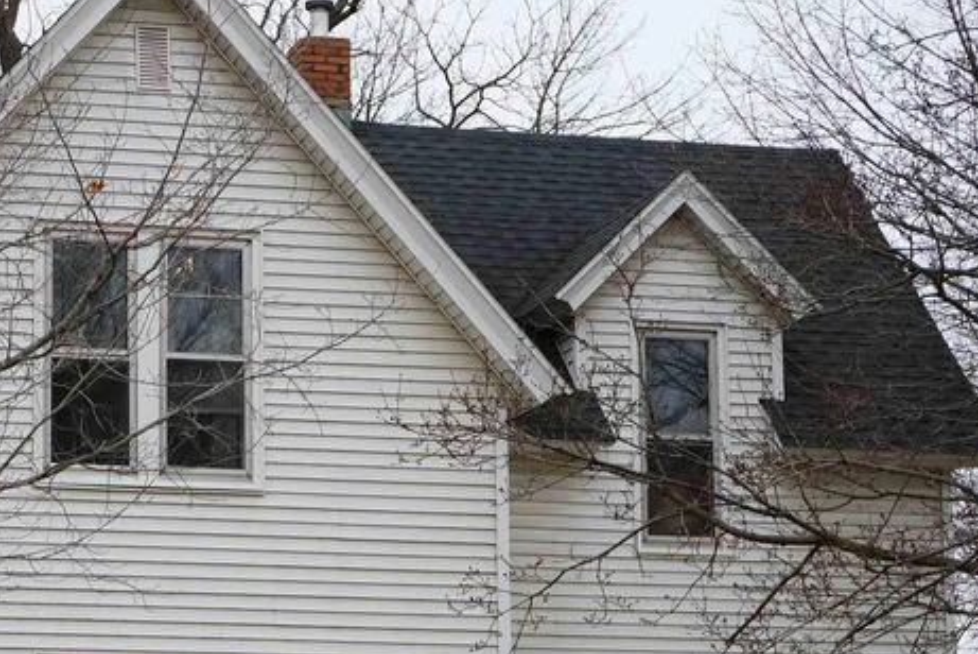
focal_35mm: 111
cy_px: 583
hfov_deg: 18.1
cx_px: 93
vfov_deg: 12.3
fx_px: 3017
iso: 100
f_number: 5
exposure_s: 1/200
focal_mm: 50
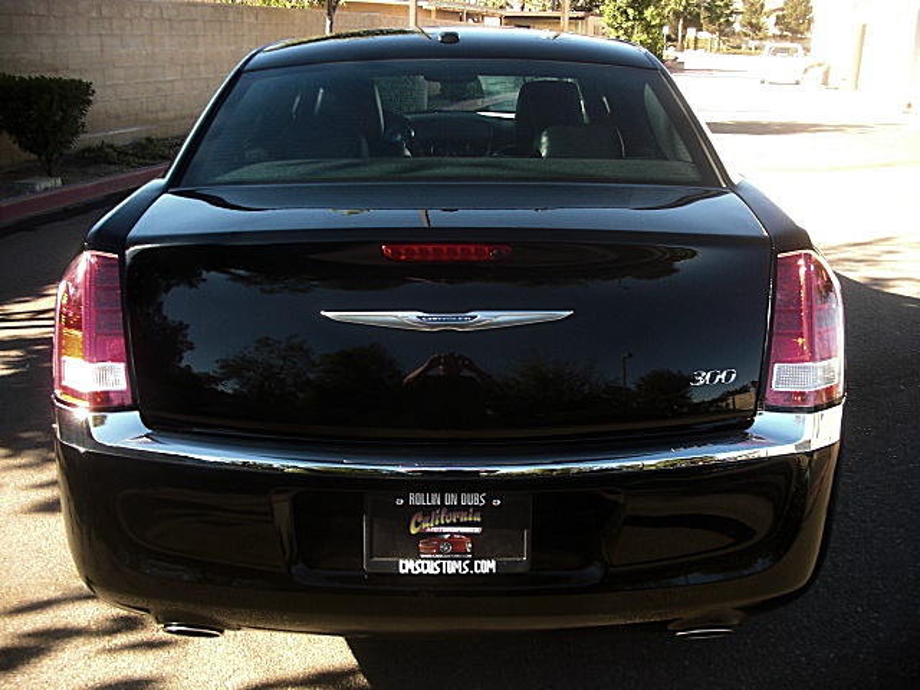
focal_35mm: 36
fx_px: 957
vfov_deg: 39.7
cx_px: 460
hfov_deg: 51.4
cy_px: 345
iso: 50
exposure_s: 1/125
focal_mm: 6.3
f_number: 2.8
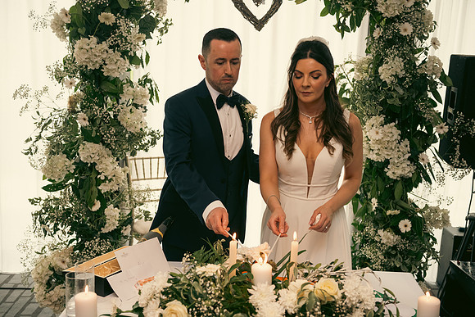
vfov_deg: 30.5
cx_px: 238
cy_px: 158
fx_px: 581
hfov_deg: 44.5
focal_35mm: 44
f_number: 3.5
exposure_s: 1/160
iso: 640
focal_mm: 44
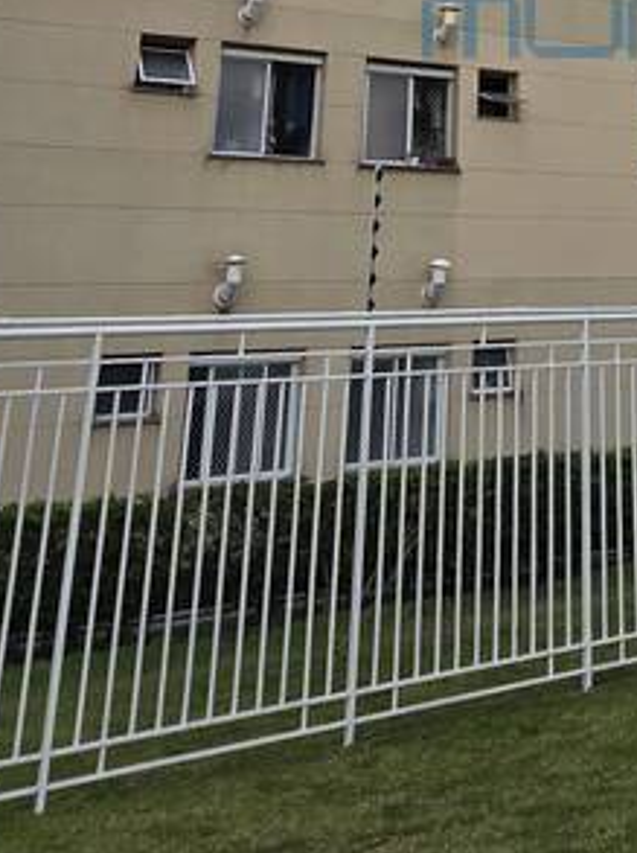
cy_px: -180
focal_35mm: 48
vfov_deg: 32.5
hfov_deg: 27.4
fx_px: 1180
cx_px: 716
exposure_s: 1/1650
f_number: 2.2
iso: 50
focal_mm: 2.2
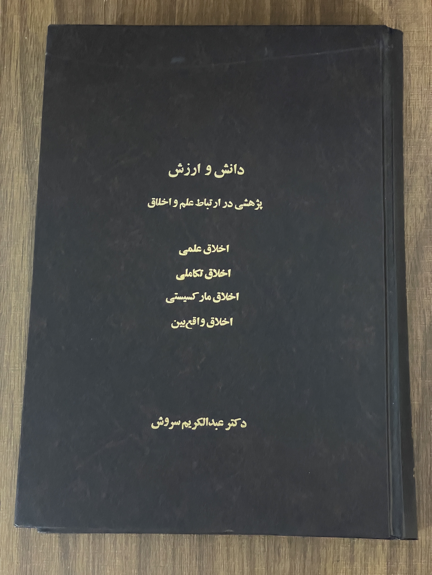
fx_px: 865
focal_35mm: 52
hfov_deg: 28.0
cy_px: 288
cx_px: 216
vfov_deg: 36.8
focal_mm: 6
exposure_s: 1/30
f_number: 2
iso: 1600
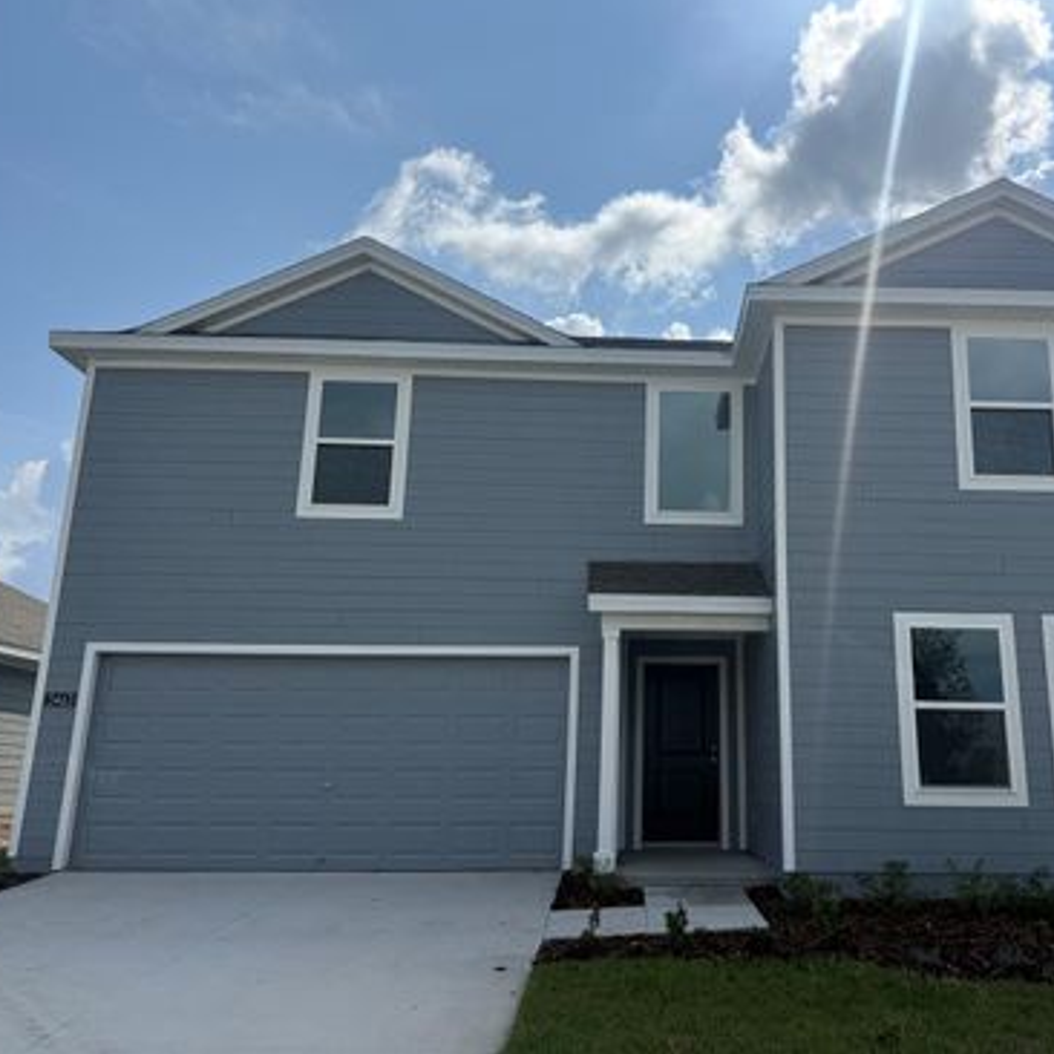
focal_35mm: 29
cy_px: 517
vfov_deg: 55.6
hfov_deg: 54.8
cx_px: 677
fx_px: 999
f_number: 1.78
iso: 125
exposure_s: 1/14286
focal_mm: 6.76
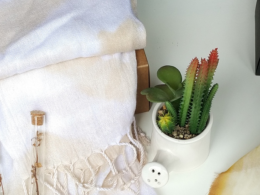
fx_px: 473
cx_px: 165
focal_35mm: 63
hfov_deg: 30.6
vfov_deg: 23.1
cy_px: 144
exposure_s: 1/100
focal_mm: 4.12
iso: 116
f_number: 2
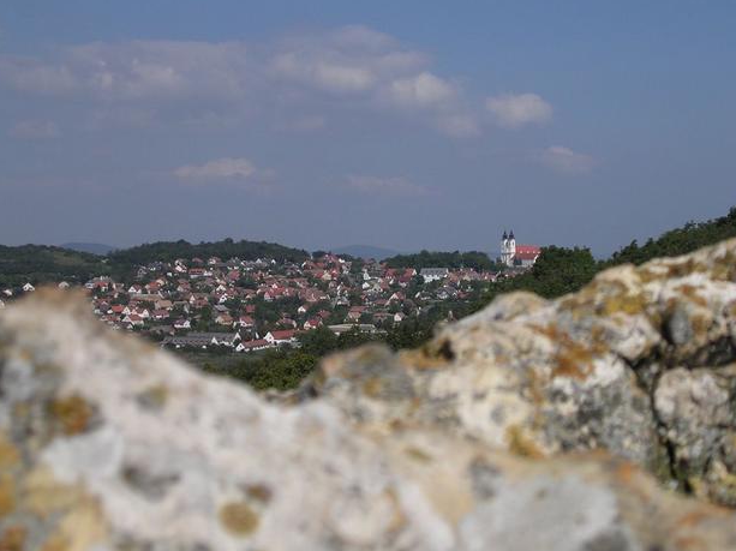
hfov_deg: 27.8
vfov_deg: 21.0
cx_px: 381
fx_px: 1487
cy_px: 282
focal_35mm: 70
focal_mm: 10.2
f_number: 3.6
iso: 100
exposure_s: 1/1166
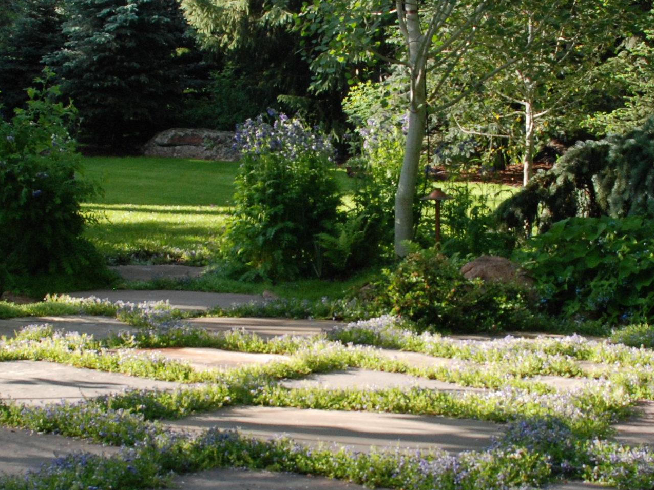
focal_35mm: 79
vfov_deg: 18.7
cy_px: 267
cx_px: 377
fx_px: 1492
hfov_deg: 24.7
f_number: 7.1
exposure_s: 1/200
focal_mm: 18
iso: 400
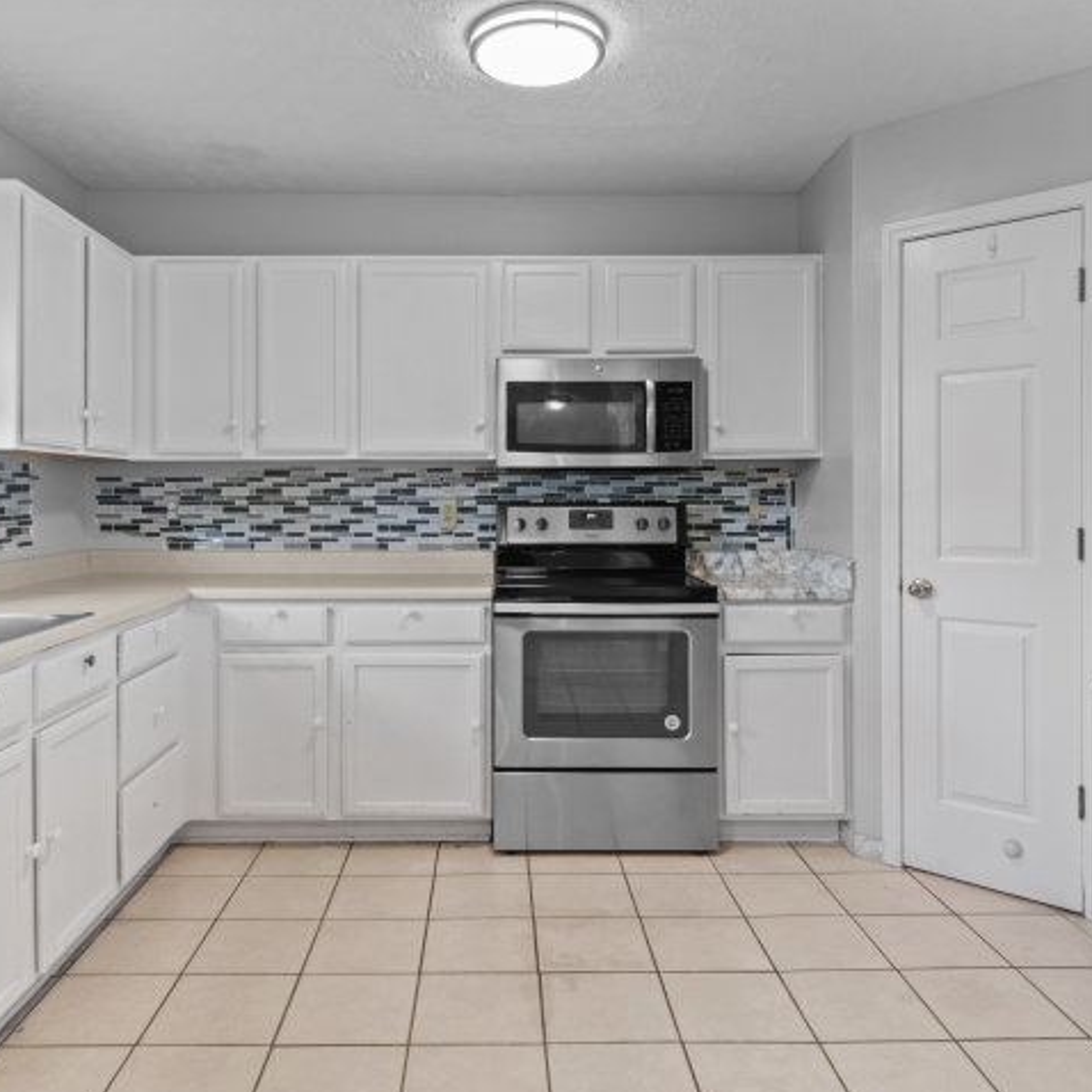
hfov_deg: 64.9
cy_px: 564
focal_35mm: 24
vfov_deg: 65.0
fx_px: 857
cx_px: 498
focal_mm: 12
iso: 250
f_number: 9
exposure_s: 1/1.25
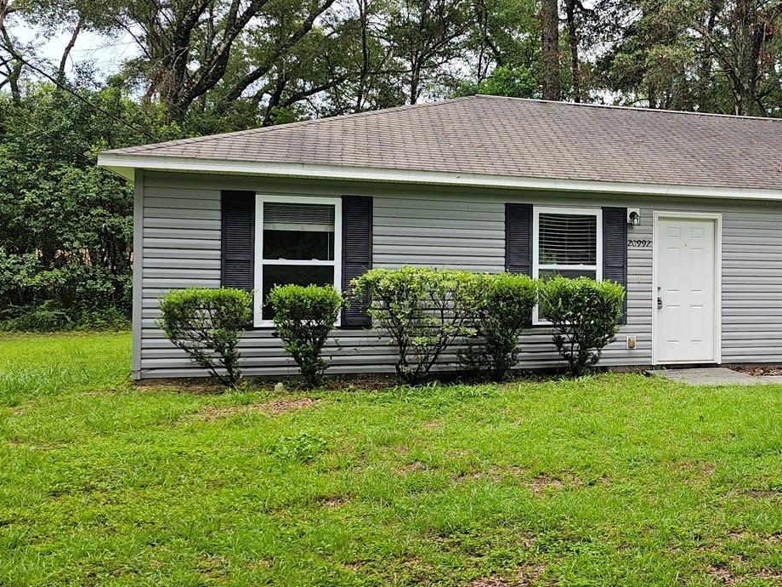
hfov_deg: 43.5
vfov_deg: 35.9
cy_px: 274
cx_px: 674
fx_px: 904
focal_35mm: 40
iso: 12
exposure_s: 1/120
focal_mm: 6.3
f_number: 1.7
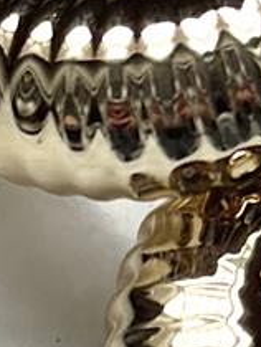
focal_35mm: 365
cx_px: 352
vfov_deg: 5.4
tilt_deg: -65.1
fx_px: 3662
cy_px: 486
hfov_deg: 4.1
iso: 125
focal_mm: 6.86
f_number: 1.78
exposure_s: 1/75
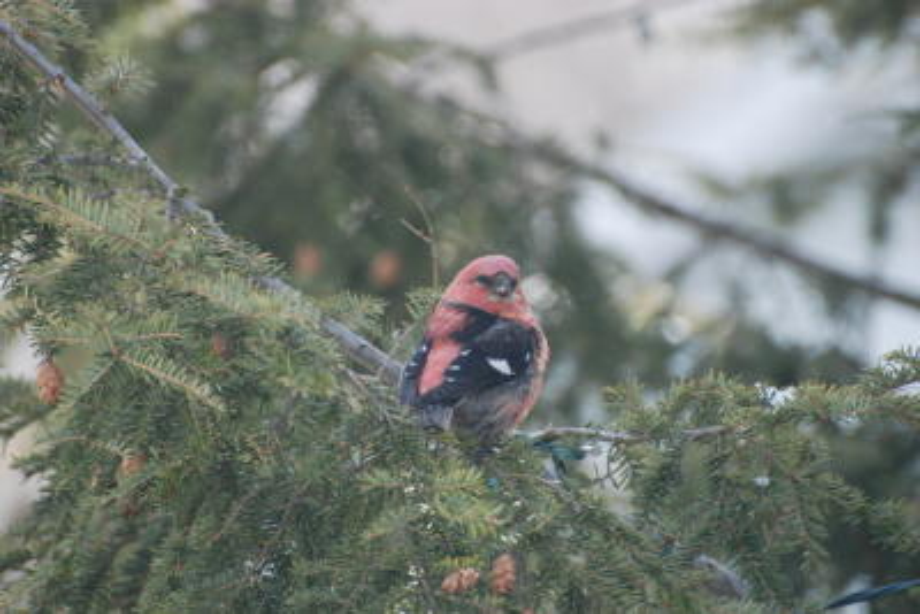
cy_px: 307
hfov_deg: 4.6
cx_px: 460
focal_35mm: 450
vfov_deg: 3.1
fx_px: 11504
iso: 400
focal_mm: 300
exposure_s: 1/320
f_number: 5.6
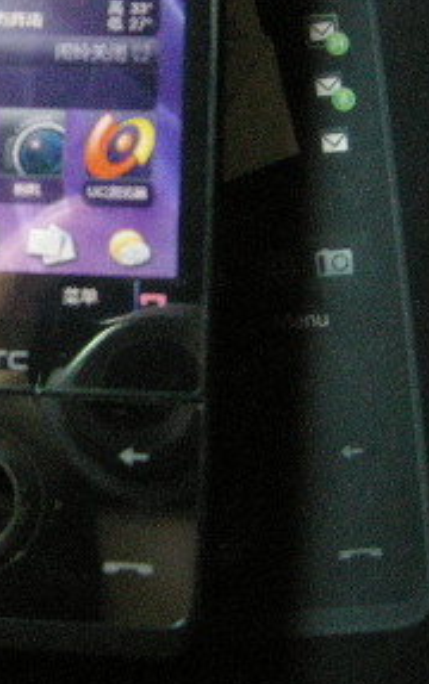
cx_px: -17
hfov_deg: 15.1
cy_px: 145
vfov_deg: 24.0
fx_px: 1586
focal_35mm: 85
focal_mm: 7.5
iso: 400
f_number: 2.7
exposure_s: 1/47.6
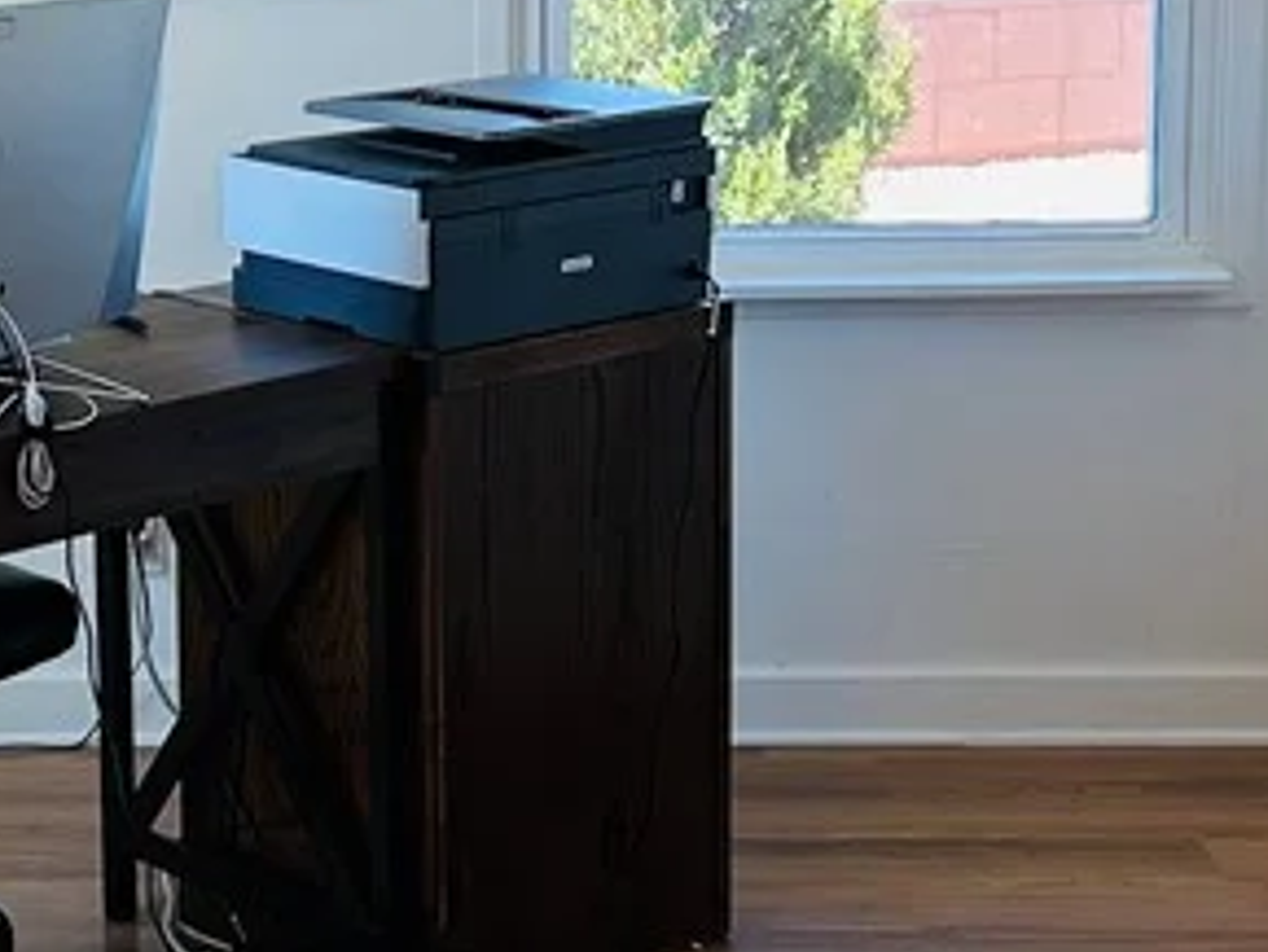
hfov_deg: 20.9
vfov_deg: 15.9
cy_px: 79
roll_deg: +0.8
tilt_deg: -9.2
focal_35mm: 92
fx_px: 3371
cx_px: 158
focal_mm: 5.7
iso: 80
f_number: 1.5
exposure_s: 1/120
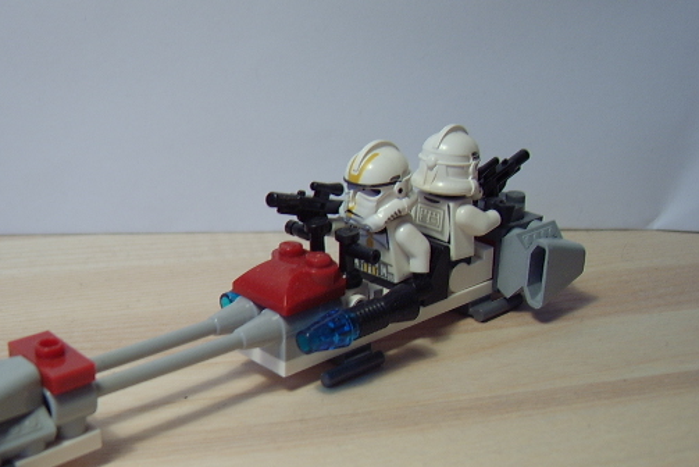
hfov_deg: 47.2
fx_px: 797
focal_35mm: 41
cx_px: 288
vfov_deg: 32.5
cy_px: 290
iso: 100
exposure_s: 1/27
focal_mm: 8.13
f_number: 2.7
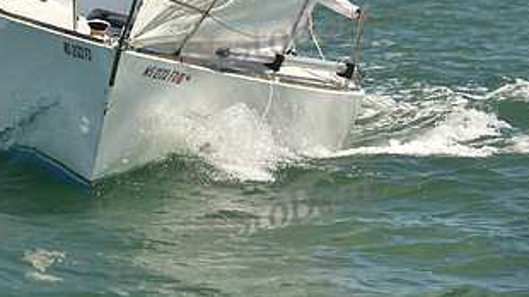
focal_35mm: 239
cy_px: -32
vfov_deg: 5.1
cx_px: 94
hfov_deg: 9.0
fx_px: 3351
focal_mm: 122
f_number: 5
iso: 250
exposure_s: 1/800
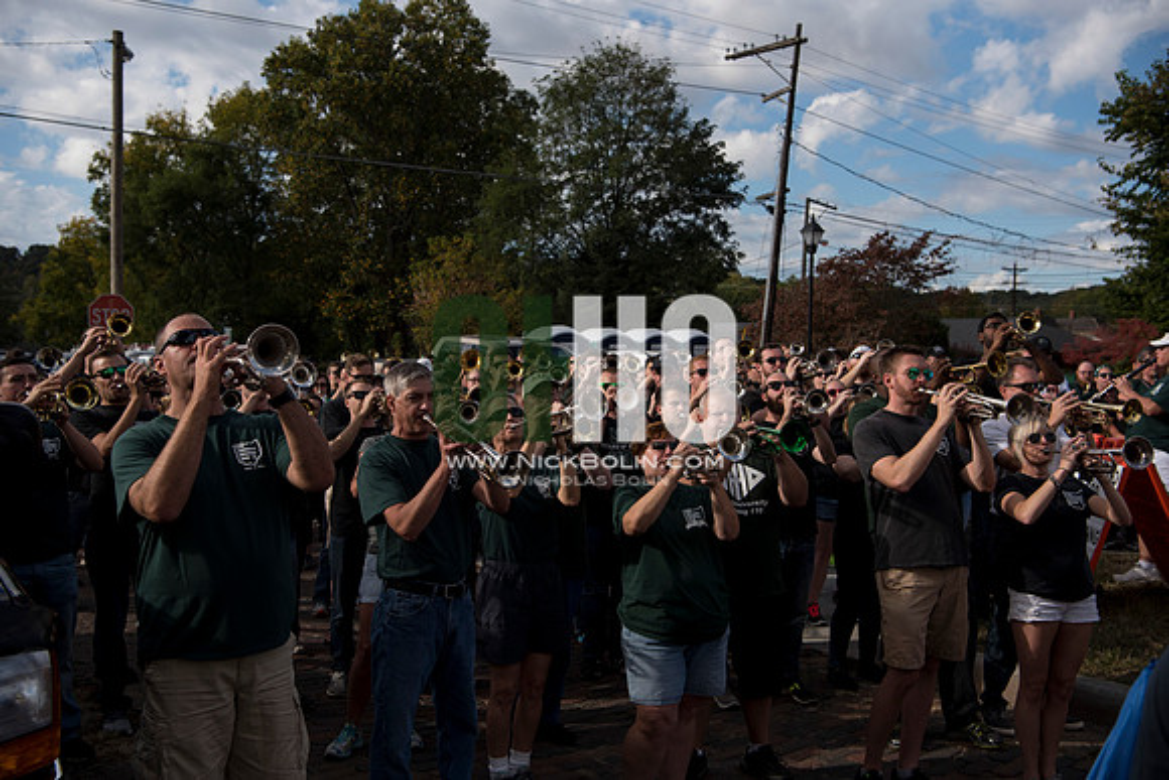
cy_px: 390
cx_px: 584
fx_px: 1234
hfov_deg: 50.7
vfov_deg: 35.1
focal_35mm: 38
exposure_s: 1/2000
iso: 250
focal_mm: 38
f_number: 4.5
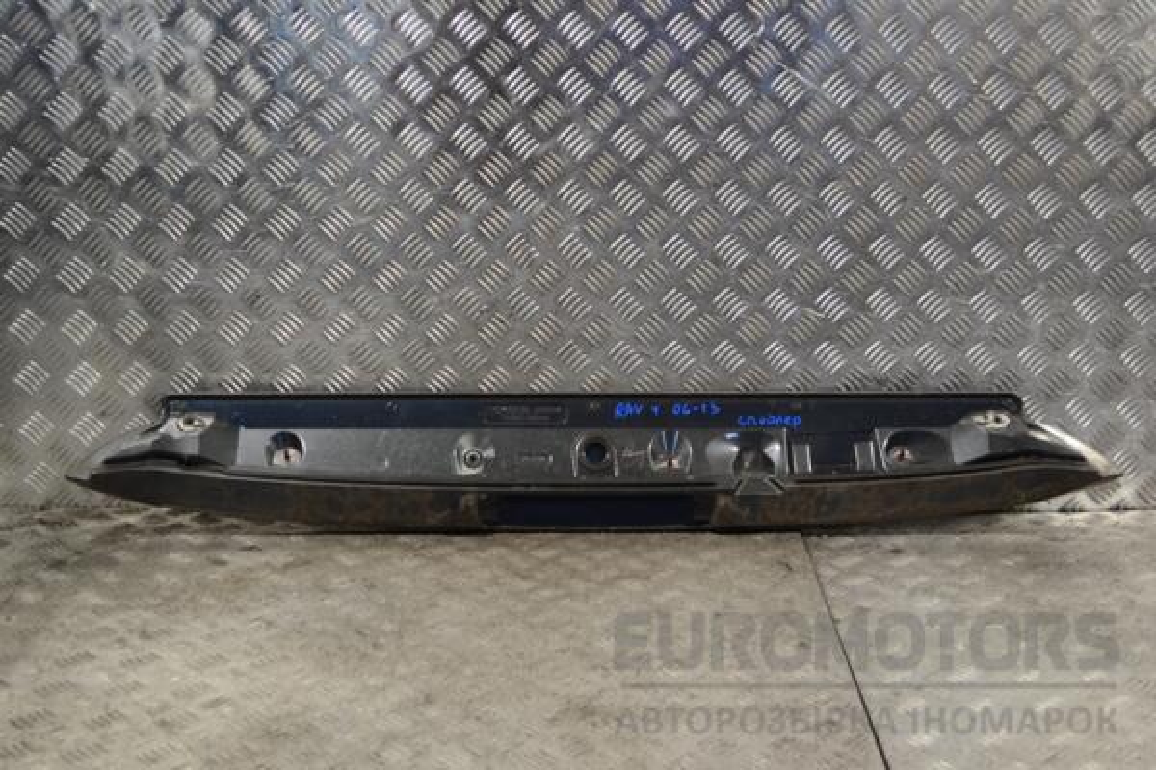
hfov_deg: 41.1
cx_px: 578
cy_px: 385
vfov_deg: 28.1
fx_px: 1541
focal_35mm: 48
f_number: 4.8
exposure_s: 1/30
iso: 140
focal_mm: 32
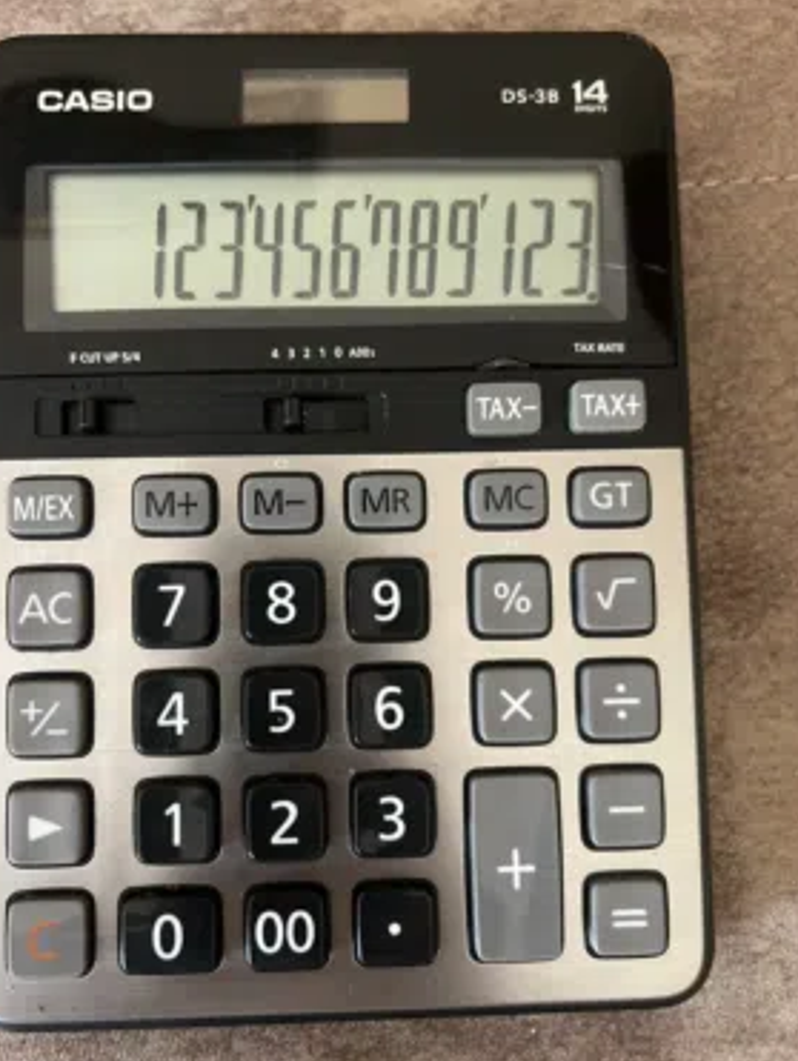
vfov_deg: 63.4
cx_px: 386
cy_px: 526
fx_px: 859
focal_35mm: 28
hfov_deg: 49.8
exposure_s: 1/53
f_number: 1.5
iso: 500
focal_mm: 5.7
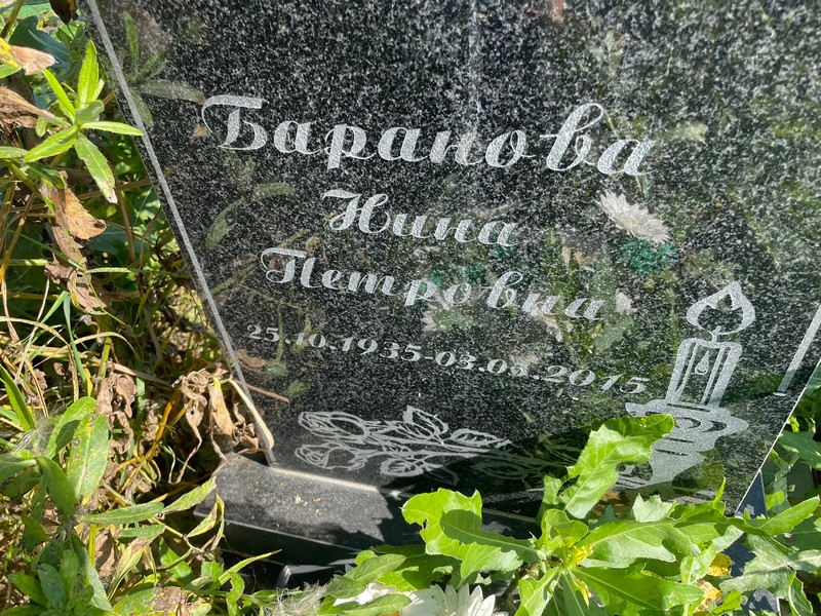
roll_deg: +6.0
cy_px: 308
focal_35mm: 26
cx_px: 410
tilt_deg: -39.1
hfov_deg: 67.3
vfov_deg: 53.1
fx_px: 617
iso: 32
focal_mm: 4.2
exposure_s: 1/729
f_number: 1.6
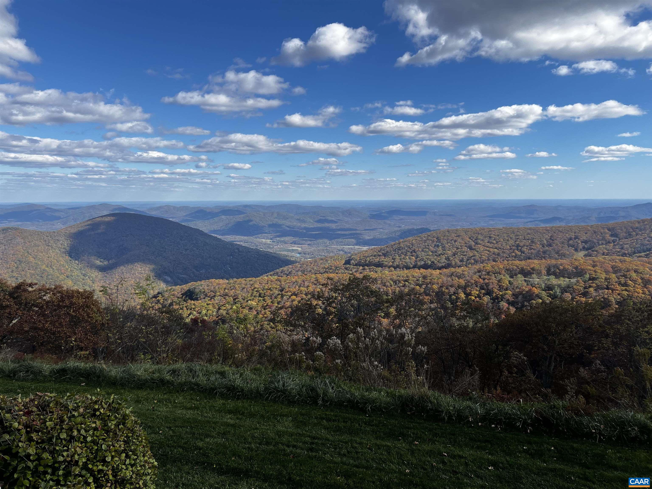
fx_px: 490
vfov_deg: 53.1
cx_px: 326
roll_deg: +1.1
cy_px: 244
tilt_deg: -6.2
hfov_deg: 67.3
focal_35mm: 26
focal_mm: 5.7
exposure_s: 1/3968
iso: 50
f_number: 1.5
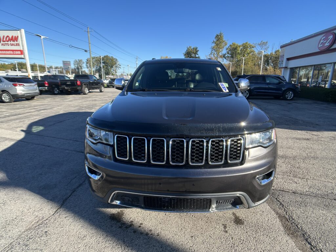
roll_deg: -1.4
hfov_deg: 67.3
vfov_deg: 53.1
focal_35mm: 26
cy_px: 126
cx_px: 168
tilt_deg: -13.0
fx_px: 252
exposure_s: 1/1468
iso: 50
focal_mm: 5.7
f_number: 1.5
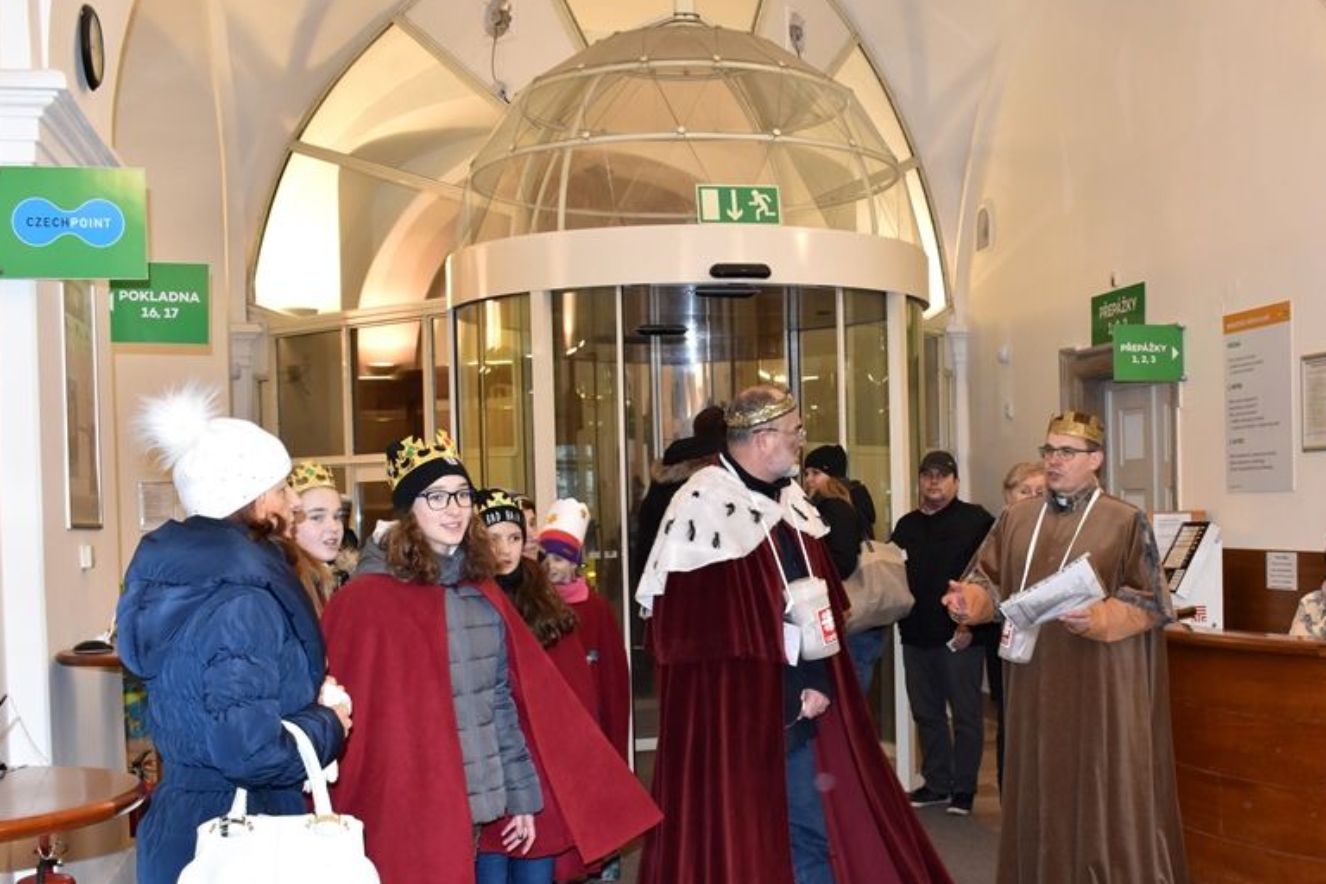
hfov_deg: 40.8
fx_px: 1768
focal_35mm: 48
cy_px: 569
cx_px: 822
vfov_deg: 27.9
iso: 1100
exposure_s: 1/60
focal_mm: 24
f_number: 7.1
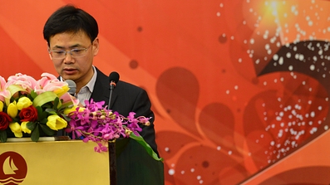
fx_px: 2563
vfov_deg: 4.1
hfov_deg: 7.4
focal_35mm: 293
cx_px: 126
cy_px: 108
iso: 1600
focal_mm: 185
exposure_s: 1/80
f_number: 3.2
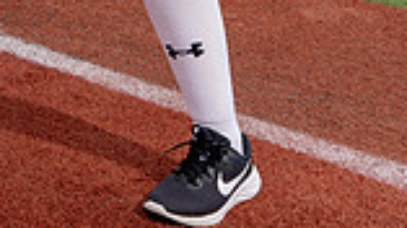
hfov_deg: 20.0
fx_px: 1132
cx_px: 47
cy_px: -303
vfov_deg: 10.1
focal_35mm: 105
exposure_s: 1/250
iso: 125
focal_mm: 35
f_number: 8
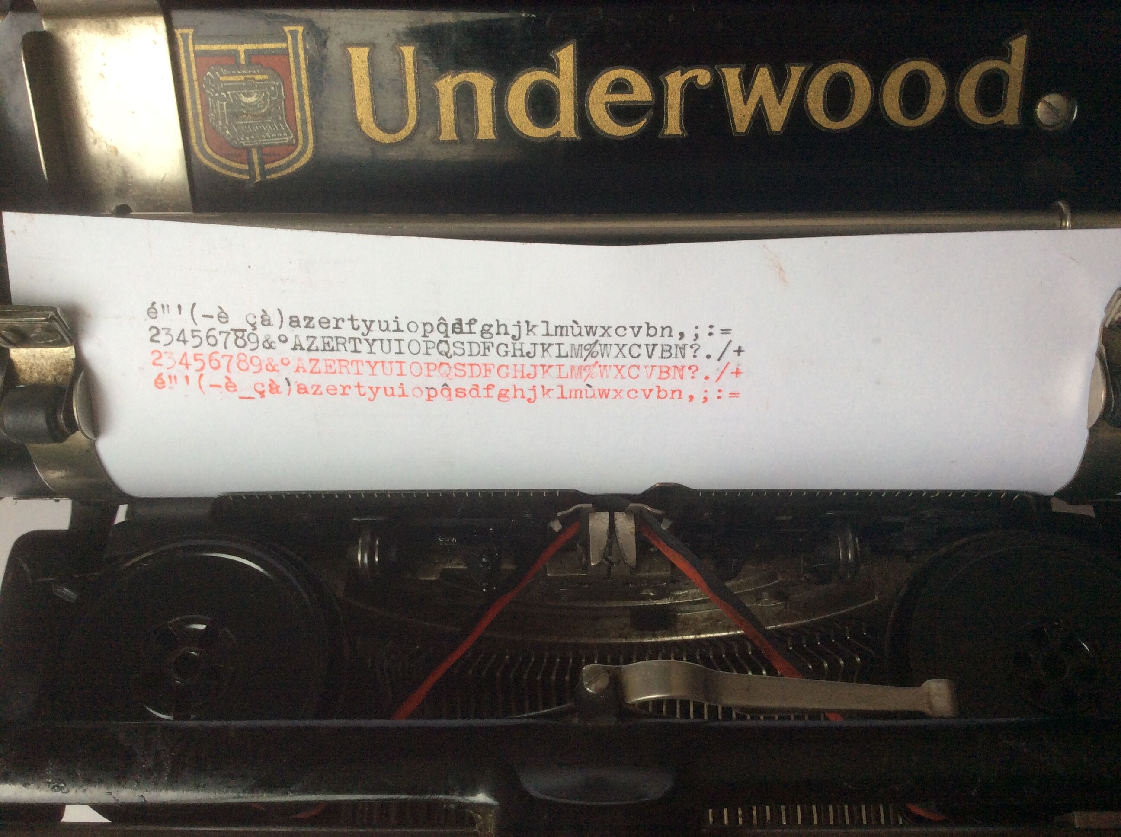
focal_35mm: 32
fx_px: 1035
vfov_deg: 44.1
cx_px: 560
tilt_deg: -66.4
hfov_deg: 56.9
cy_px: 418
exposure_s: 1/100
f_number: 2.4
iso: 64
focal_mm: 3.3
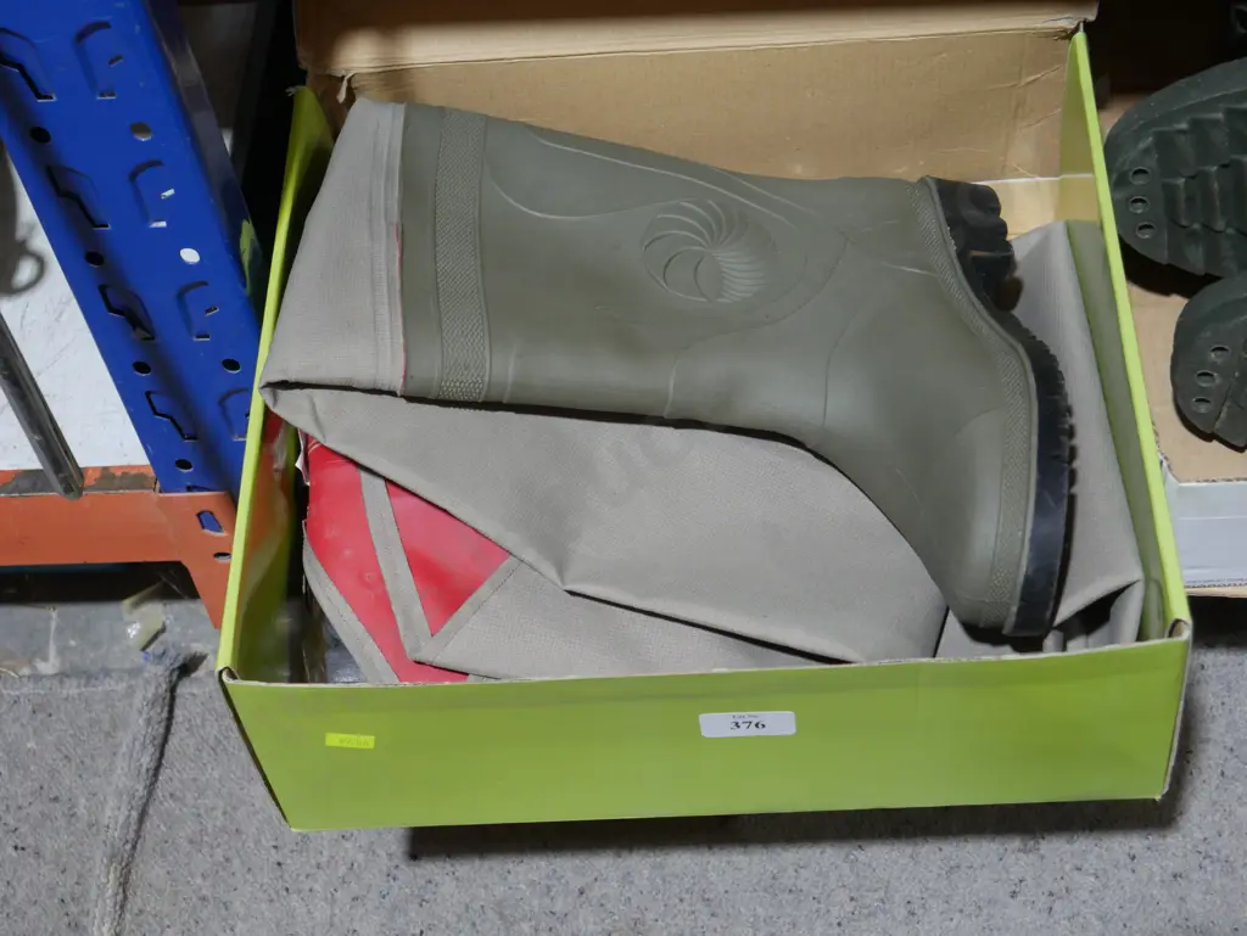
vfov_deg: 23.7
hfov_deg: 31.2
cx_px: 624
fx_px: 2235
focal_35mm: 62
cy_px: 468
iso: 1000
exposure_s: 1/80
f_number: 5.4
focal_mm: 31
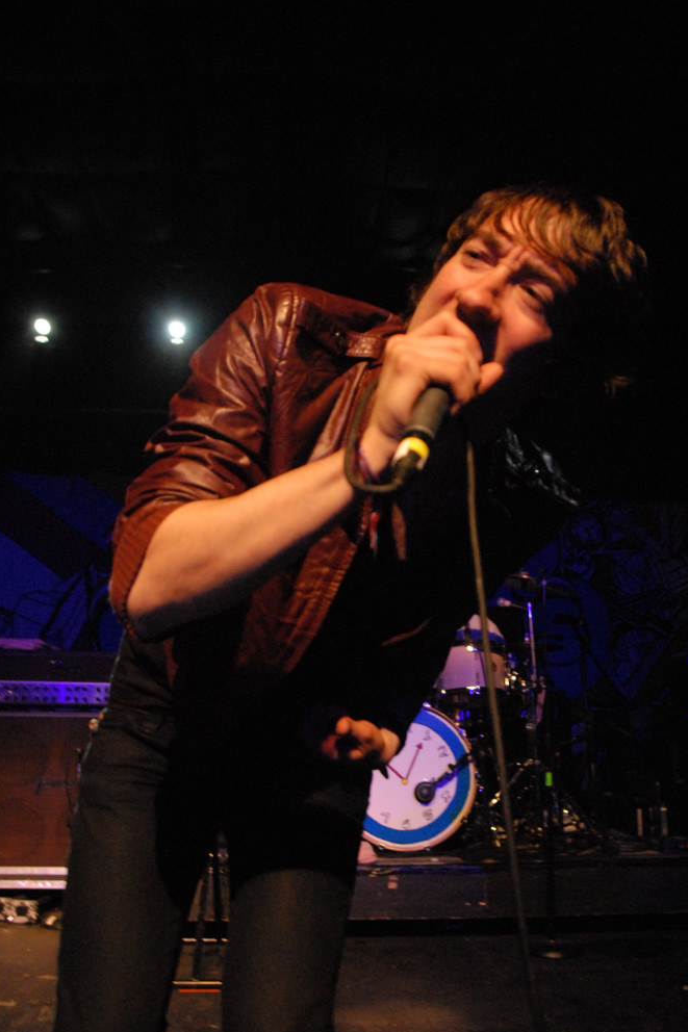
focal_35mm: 31
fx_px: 889
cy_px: 507
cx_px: 337
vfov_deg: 60.3
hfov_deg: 42.3
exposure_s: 1/125
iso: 1600
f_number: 4.5
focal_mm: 20
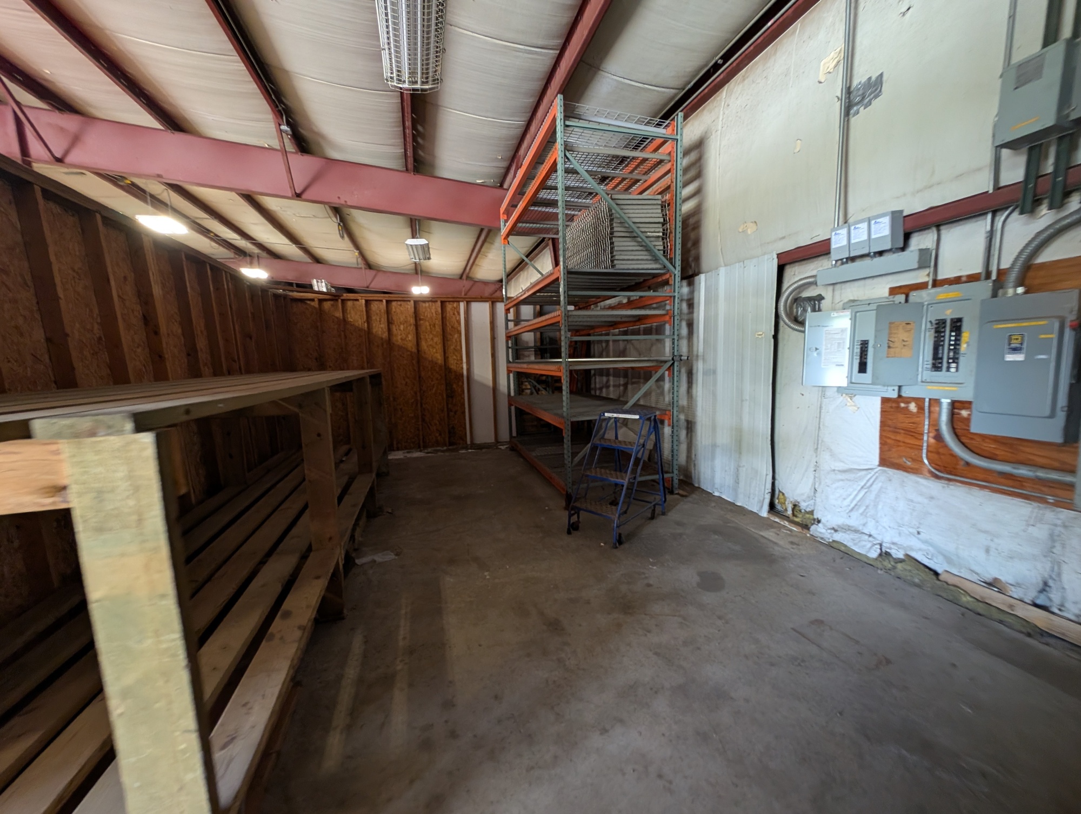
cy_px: 407
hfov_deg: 110.5
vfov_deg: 94.6
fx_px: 375
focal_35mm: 12
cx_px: 540
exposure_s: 1/32.9
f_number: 1.95
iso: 234
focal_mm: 2.23
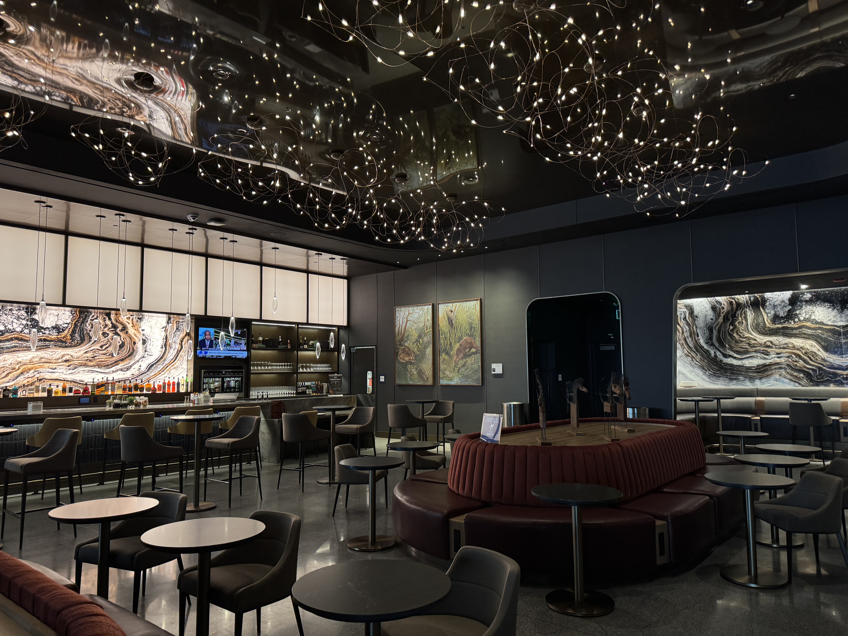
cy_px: 318
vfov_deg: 56.8
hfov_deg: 71.6
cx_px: 424
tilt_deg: +4.2
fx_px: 588
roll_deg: +0.5
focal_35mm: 24
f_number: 1.78
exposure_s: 1/75
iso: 200
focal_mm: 6.76
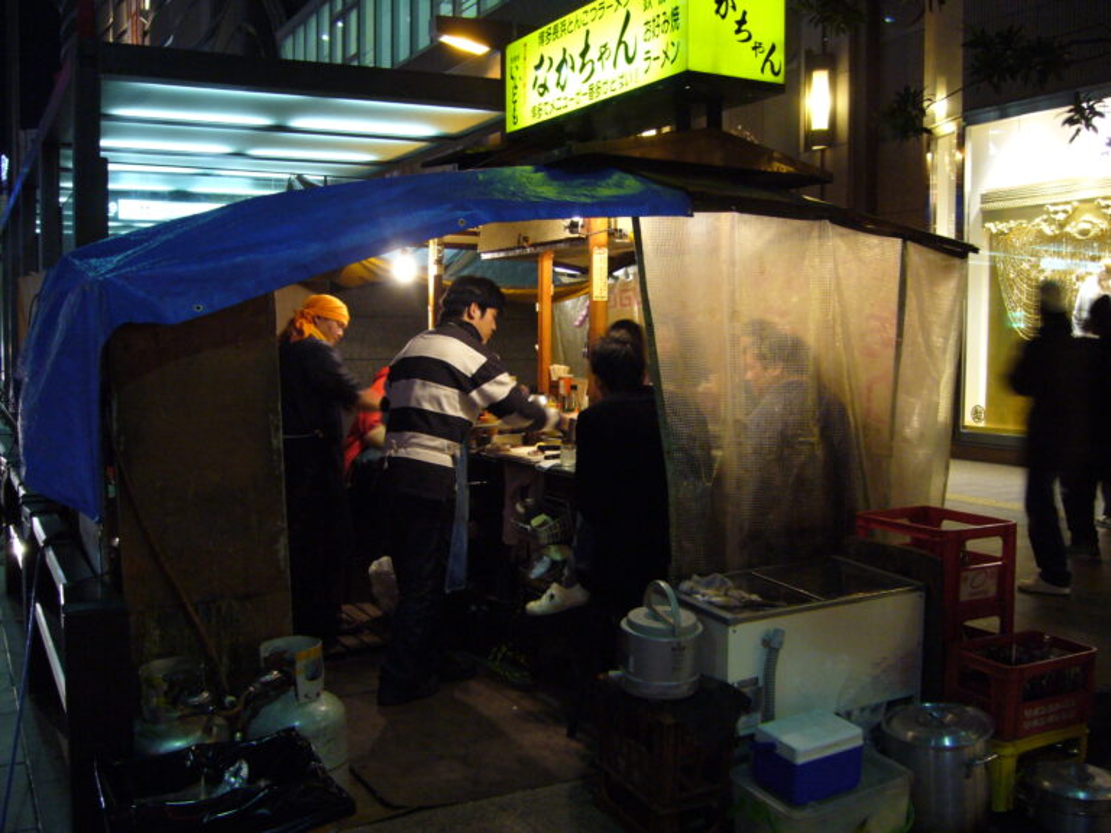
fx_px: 1123
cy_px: 416
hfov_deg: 52.6
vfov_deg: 40.7
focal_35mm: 35
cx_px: 556
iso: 200
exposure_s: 1/8
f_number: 2.8
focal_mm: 5.8
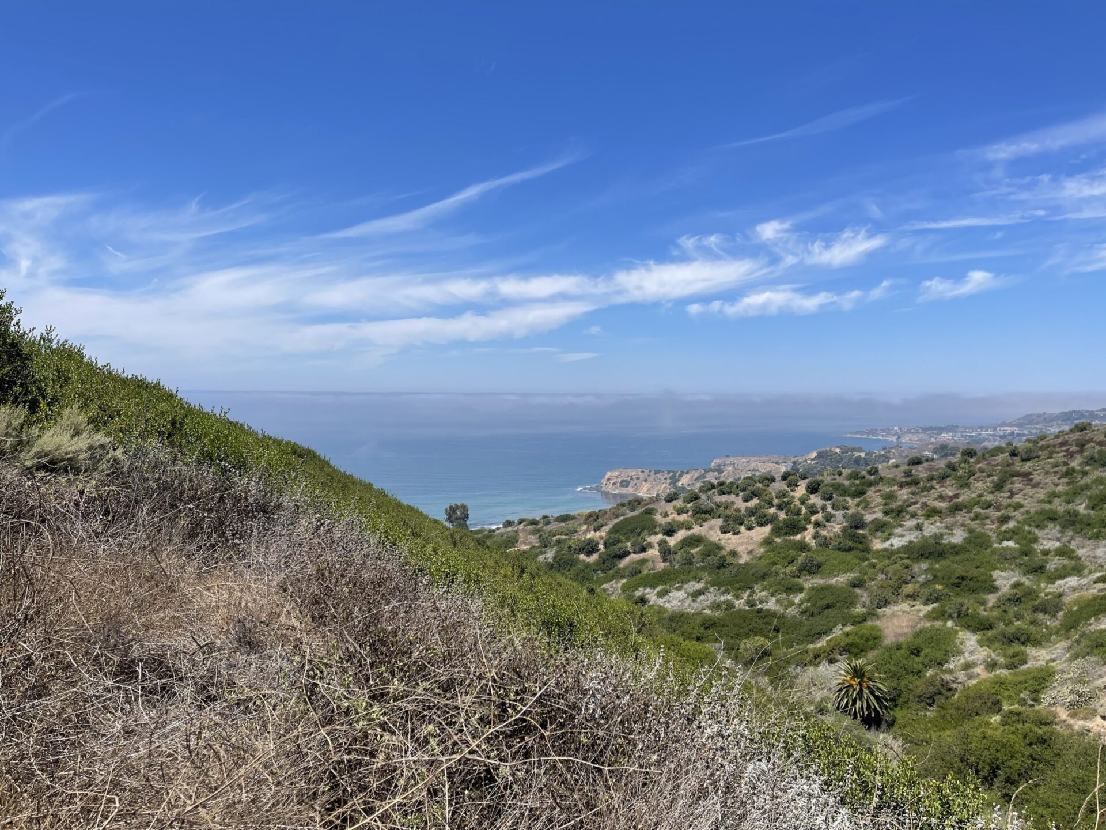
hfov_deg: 69.4
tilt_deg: -0.9
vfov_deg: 54.9
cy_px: 415
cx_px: 553
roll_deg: -0.1
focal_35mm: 25
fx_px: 799
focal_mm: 5.1
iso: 32
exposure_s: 1/5128
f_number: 1.6
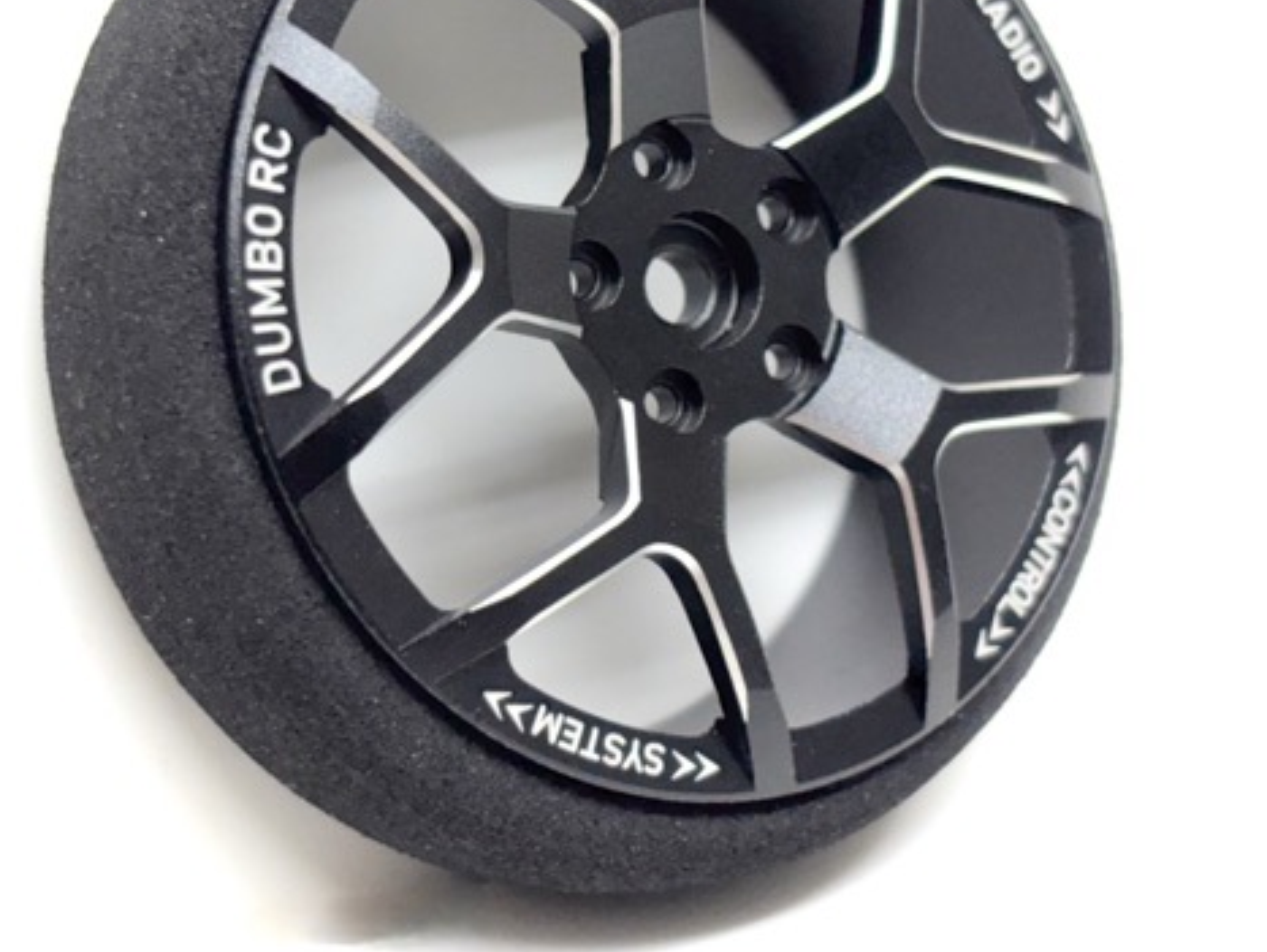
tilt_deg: -26.0
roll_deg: -4.1
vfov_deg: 16.6
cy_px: 344
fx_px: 3260
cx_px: 581
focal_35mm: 89
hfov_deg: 22.0
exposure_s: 1/100
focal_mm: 5.96
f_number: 1.6
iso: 50
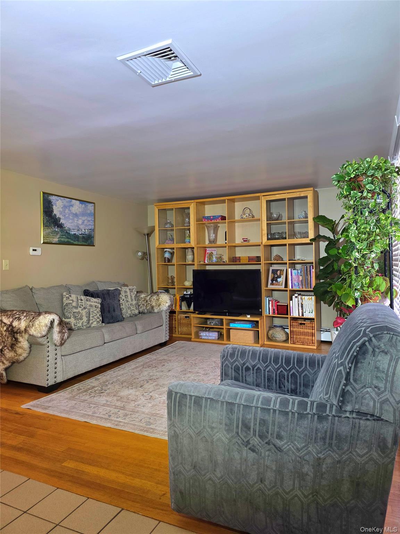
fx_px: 354
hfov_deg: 58.9
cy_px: 267
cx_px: 200
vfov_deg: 73.9
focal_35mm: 23
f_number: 1.7
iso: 200
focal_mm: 6.3
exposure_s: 1/53.5
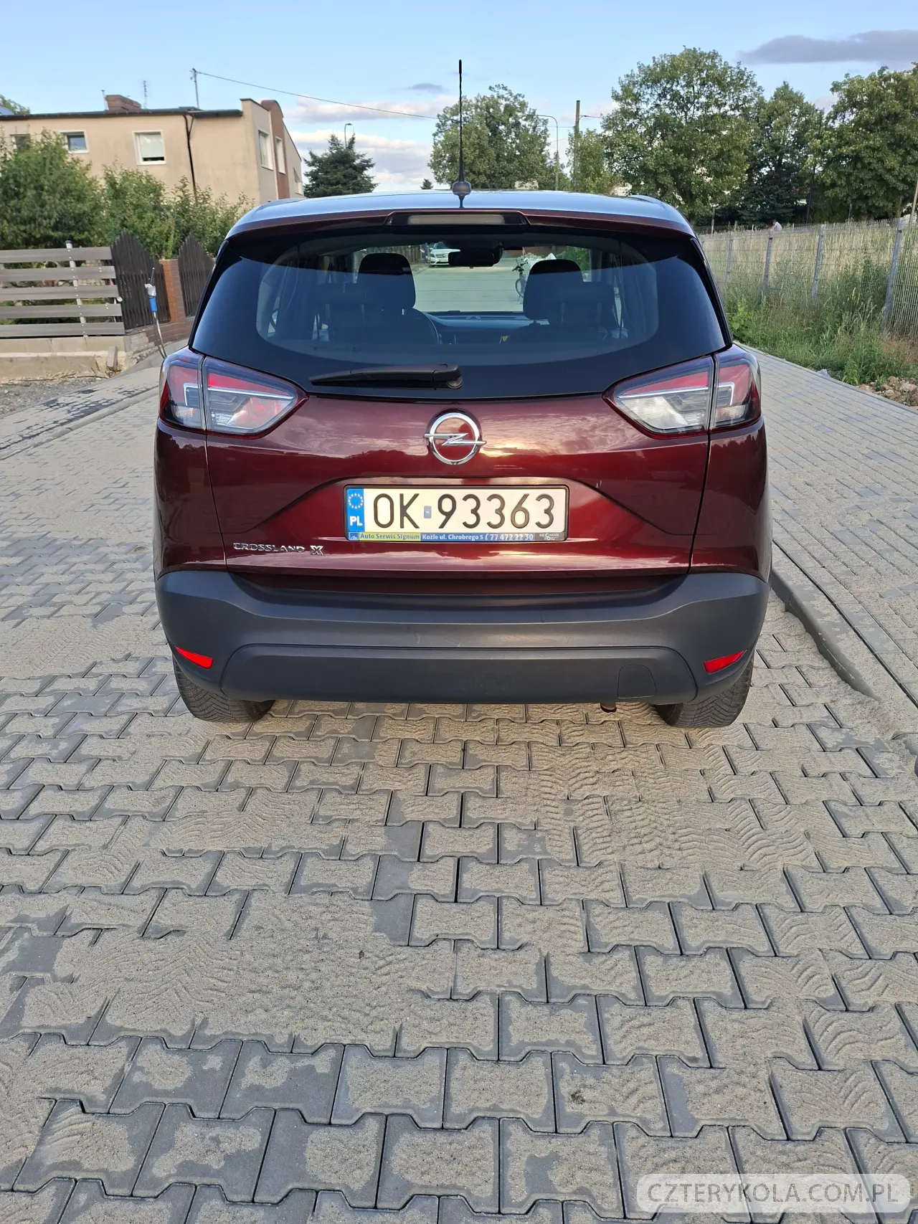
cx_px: 459
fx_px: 813
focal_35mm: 23
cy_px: 612
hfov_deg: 58.9
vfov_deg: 73.9
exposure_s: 1/556
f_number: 1.8
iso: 50
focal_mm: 5.54
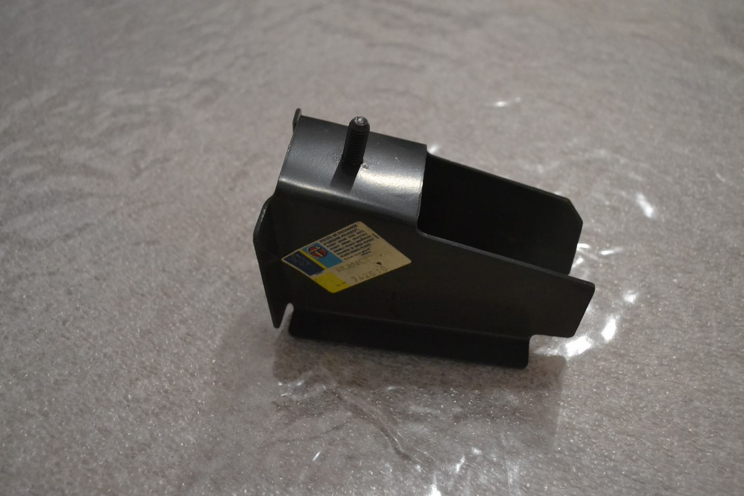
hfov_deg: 57.2
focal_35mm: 33
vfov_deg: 40.0
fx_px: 682
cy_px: 248
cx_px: 372
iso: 3200
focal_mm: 22
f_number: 4
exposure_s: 1/50
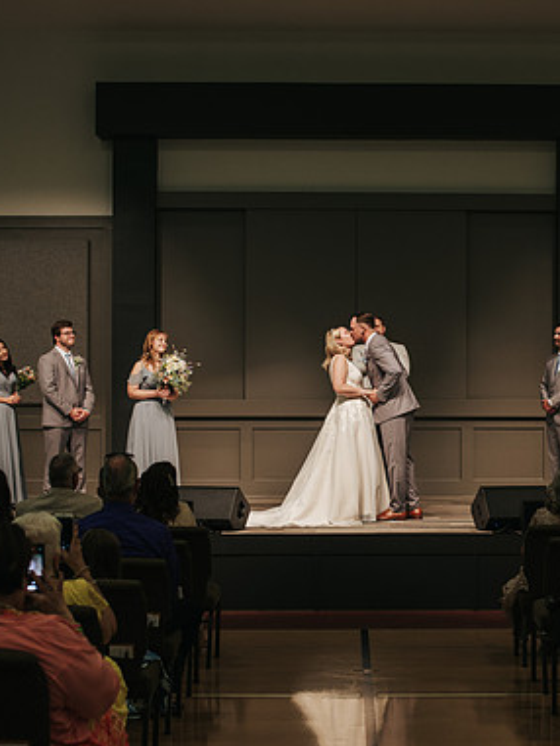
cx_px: 411
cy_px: 413
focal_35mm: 82
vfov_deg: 23.8
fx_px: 1768
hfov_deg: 17.9
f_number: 3.2
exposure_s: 1/200
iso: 1000
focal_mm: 50
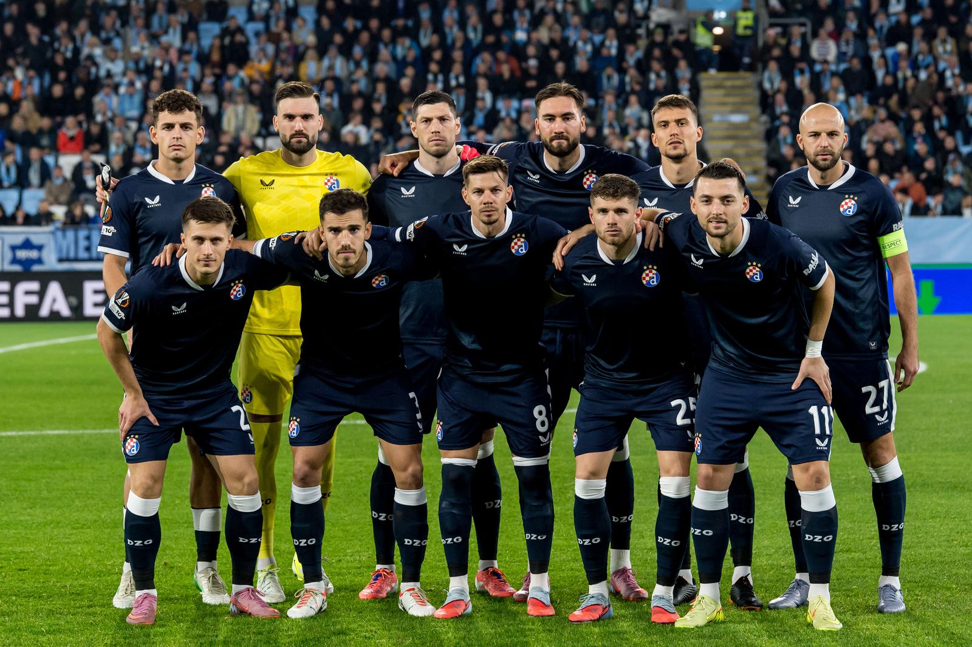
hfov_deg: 15.2
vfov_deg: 10.1
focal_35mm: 135
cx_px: 486
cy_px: 324
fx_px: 3643
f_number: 5.6
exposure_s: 1/640
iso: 4000
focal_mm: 135
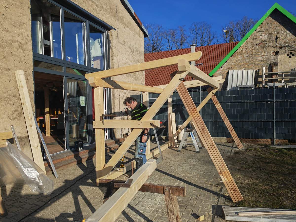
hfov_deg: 65.3
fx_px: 231
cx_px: 148
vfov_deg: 51.4
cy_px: 111
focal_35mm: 27
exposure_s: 1/2700
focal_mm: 5.53
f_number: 1.8
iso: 50
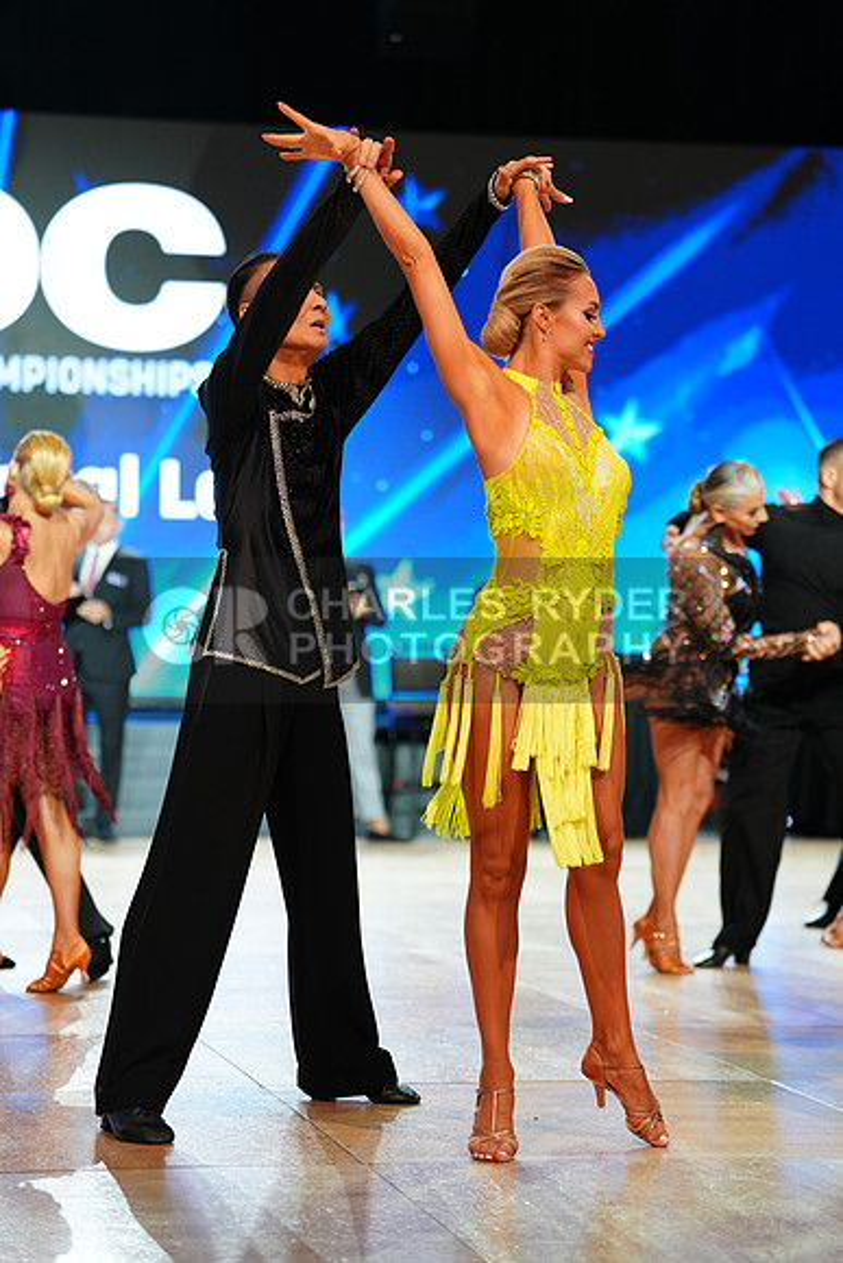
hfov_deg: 14.0
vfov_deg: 20.8
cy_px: 632
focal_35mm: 98
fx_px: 3440
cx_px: 422
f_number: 2.8
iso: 1000
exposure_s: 1/400
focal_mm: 98
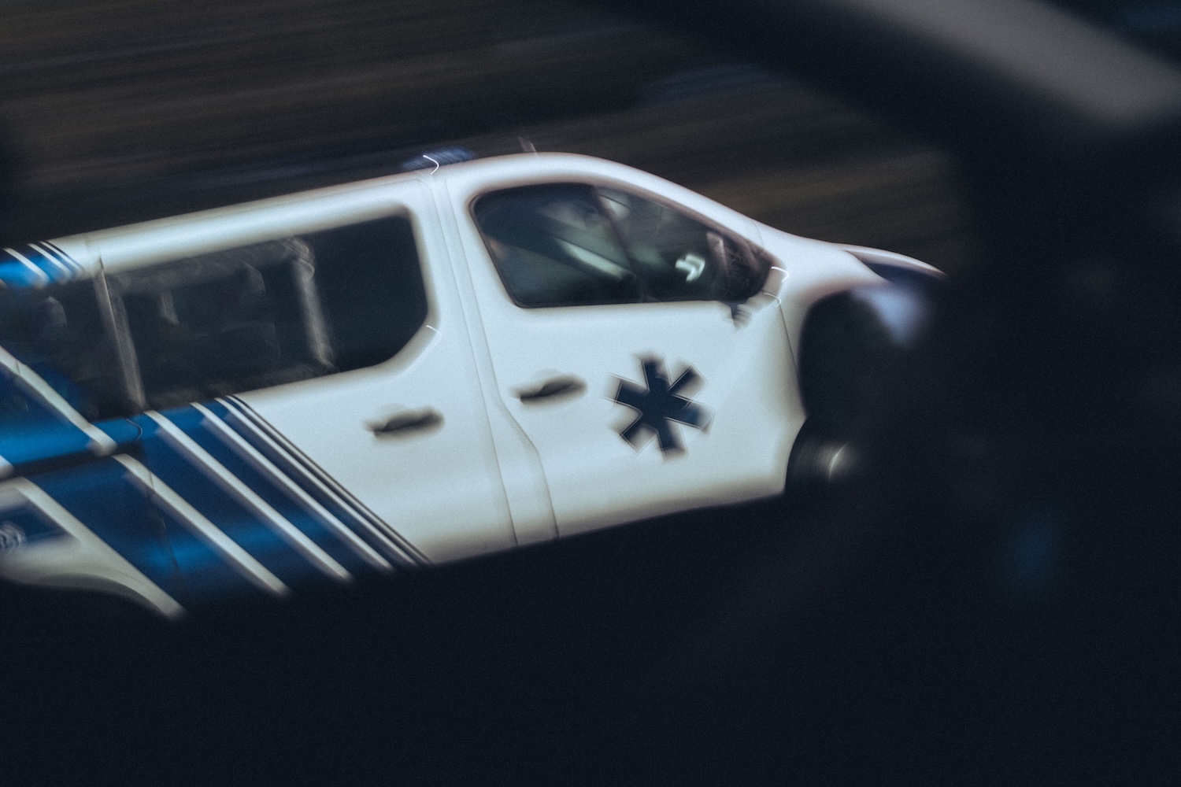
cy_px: 394
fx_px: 1640
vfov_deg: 27.0
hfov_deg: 39.6
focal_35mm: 50
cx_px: 590
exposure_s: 1/10
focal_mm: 50
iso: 100
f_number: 1.8
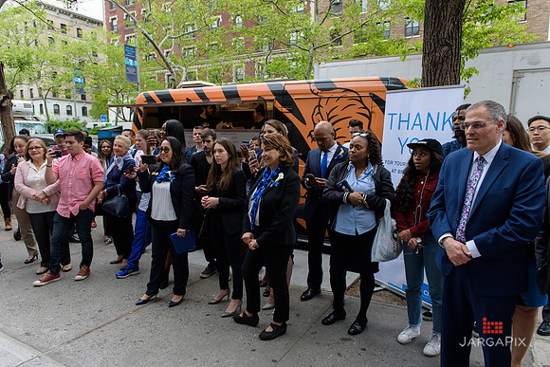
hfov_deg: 73.7
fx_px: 367
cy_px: 184
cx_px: 275
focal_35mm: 24
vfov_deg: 53.2
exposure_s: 1/250
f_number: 5
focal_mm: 24
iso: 200
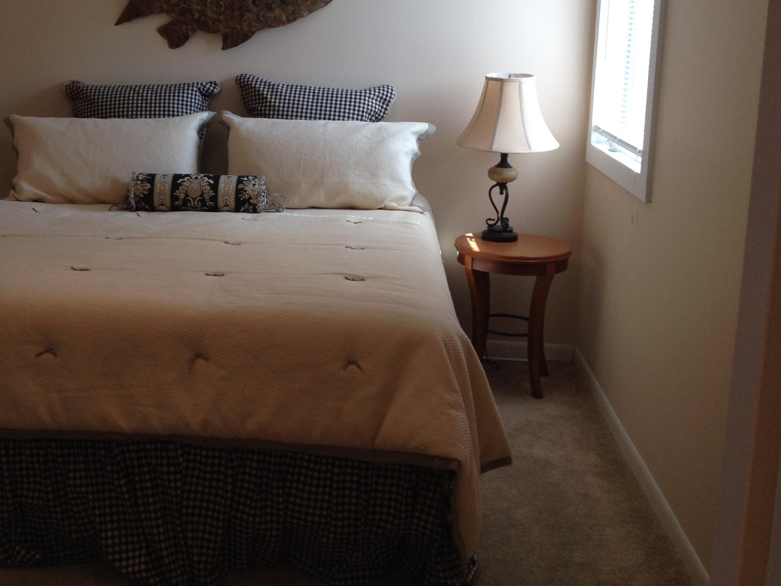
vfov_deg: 28.8
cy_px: 172
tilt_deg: -9.4
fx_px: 1128
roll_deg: -0.3
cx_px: 248
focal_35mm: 50
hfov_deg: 37.7
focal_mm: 4.28
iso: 80
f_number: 2.4
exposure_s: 1/120
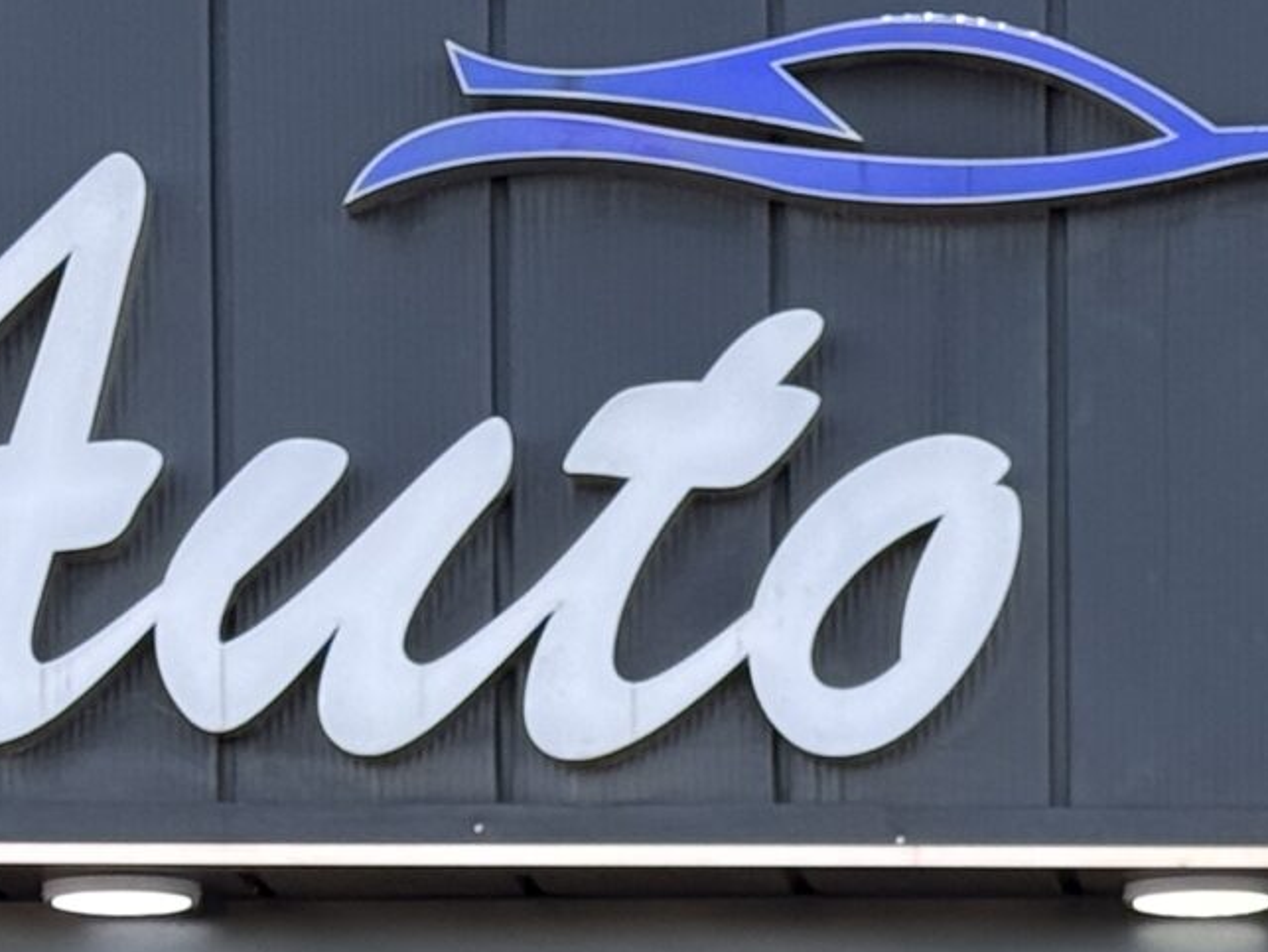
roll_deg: +0.6
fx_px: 7000
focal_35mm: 191
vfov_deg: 7.5
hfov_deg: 10.3
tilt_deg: +0.4
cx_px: 996
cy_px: 1778
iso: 80
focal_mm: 6.76
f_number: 1.78
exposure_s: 1/570
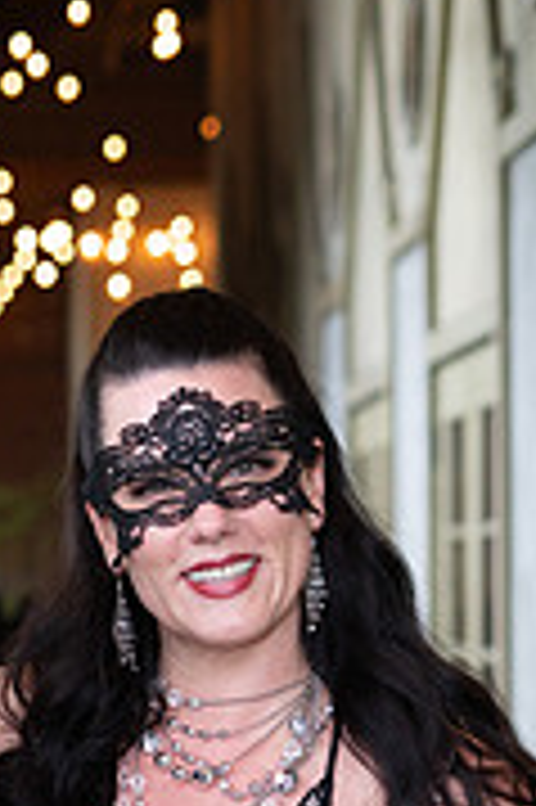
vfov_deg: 15.7
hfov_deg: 10.7
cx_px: -68
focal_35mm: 126
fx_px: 2819
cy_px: 946
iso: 400
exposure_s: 1/125
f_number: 2.8
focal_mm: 50
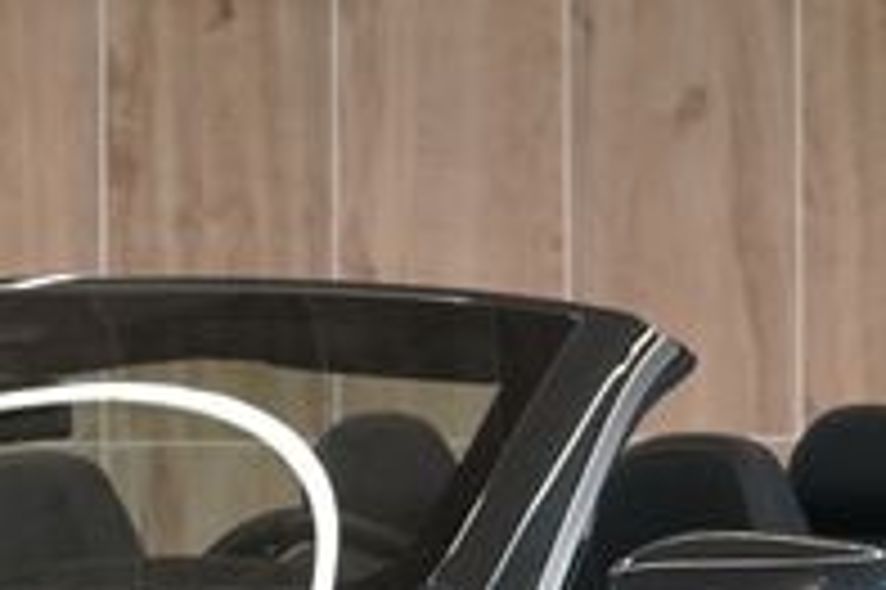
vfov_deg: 3.9
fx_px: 8705
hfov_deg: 5.8
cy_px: 745
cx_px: -157
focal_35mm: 354
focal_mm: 68
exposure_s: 1/160
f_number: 5.6
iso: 3200
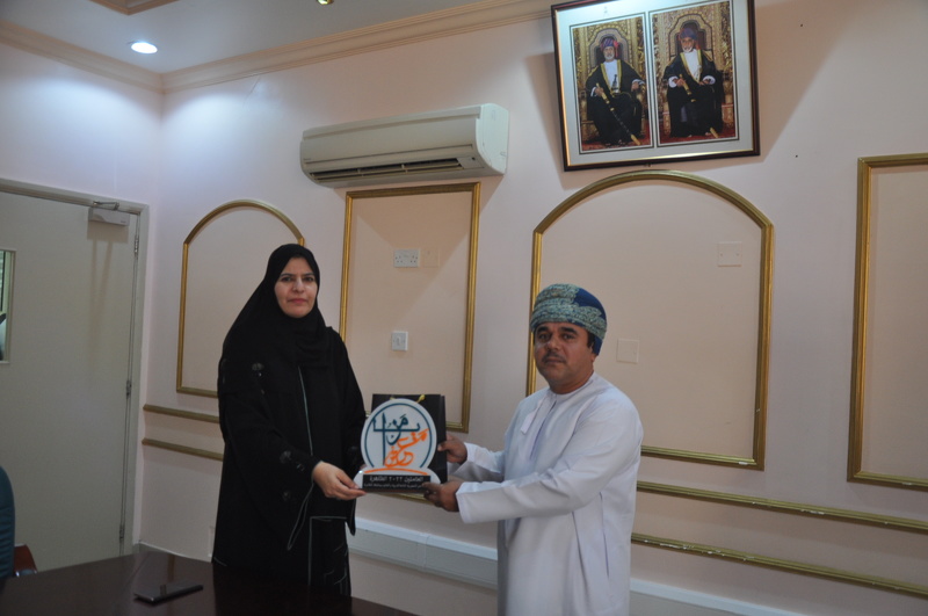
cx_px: 464
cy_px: 308
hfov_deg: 59.6
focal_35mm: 32
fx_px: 811
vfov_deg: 41.6
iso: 500
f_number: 4
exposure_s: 1/60
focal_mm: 21
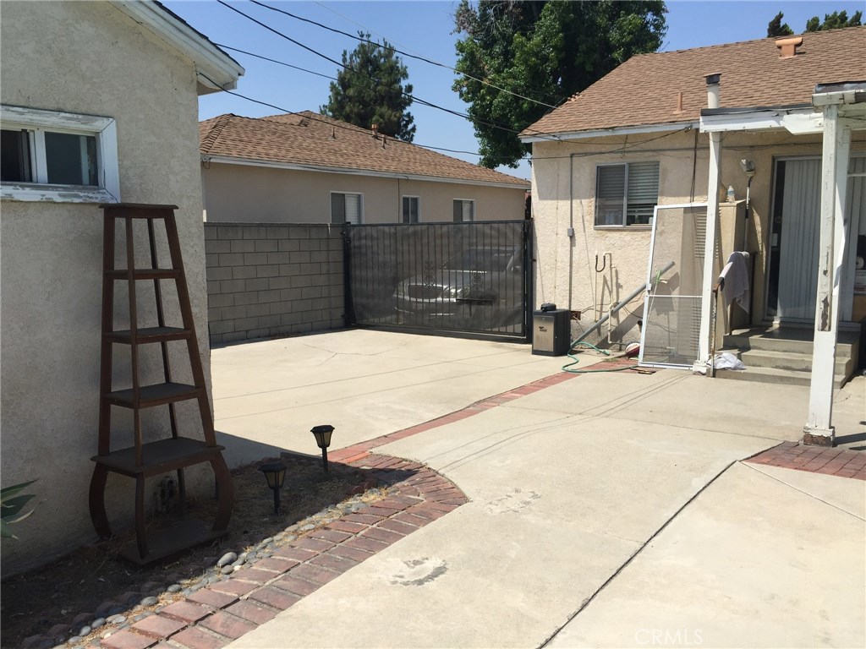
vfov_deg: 48.2
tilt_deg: -5.5
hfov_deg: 61.7
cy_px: 324
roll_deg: -0.2
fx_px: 726
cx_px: 433
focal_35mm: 29
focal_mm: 4.15
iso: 32
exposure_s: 1/2639
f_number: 2.2
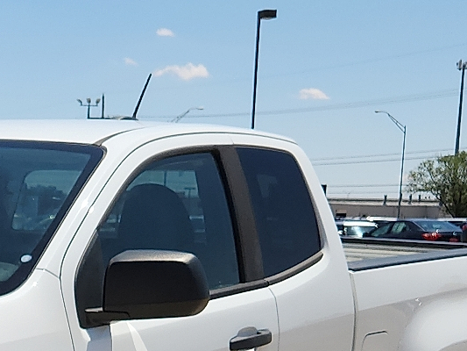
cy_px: 470
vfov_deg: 19.5
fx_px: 931
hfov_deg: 25.0
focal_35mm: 69
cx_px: -115
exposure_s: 1/2500
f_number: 1.8
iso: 50
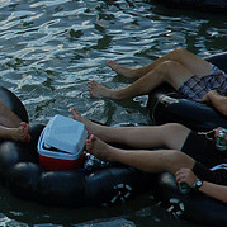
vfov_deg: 2.5
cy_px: 57
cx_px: -80
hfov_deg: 2.5
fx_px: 5193
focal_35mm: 700
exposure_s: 1/200
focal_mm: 170
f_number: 10
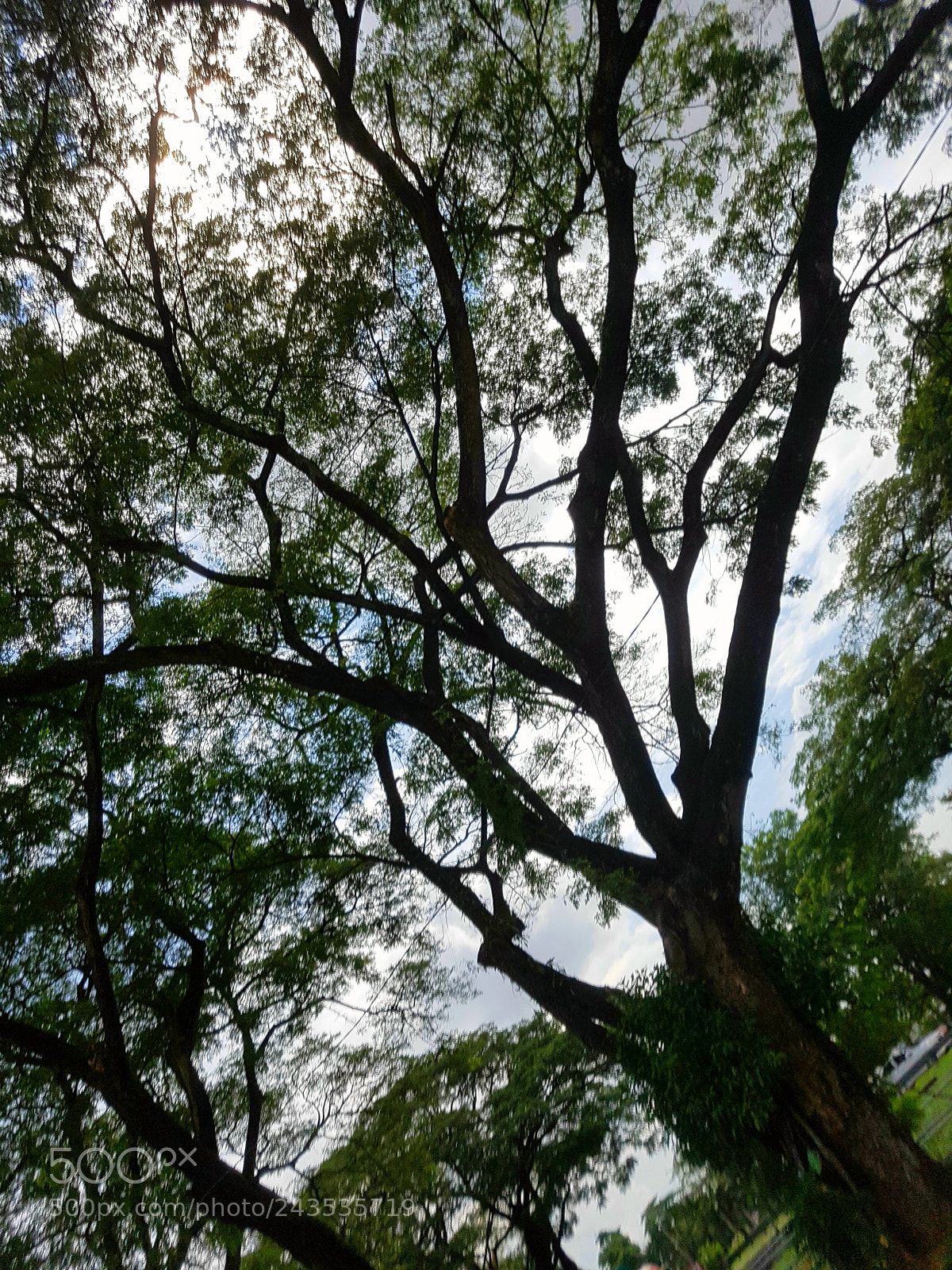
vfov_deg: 67.3
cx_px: 476
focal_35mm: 26
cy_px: 635
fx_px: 953
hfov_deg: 53.1
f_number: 1.7
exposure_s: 1/4576
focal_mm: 4.2
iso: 50
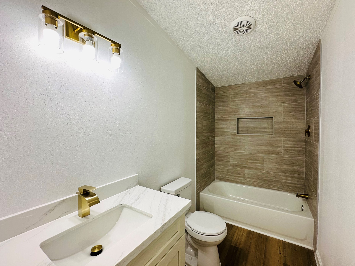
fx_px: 154
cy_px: 130
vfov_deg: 81.8
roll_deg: -0.3
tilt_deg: -1.1
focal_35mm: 15
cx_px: 189
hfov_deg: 98.0
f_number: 2.2
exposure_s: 1/120
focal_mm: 2.22
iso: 100
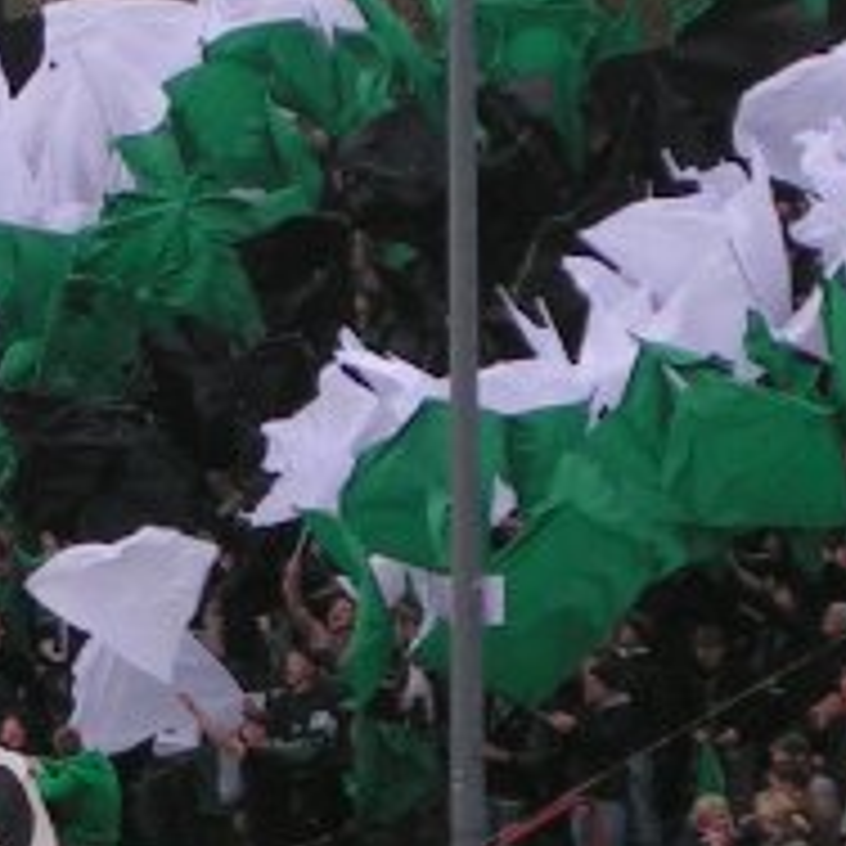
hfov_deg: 4.7
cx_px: -22
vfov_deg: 4.7
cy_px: 189
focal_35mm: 373
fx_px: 10314
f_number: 3.5
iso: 50
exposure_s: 1/200
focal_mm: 15.2
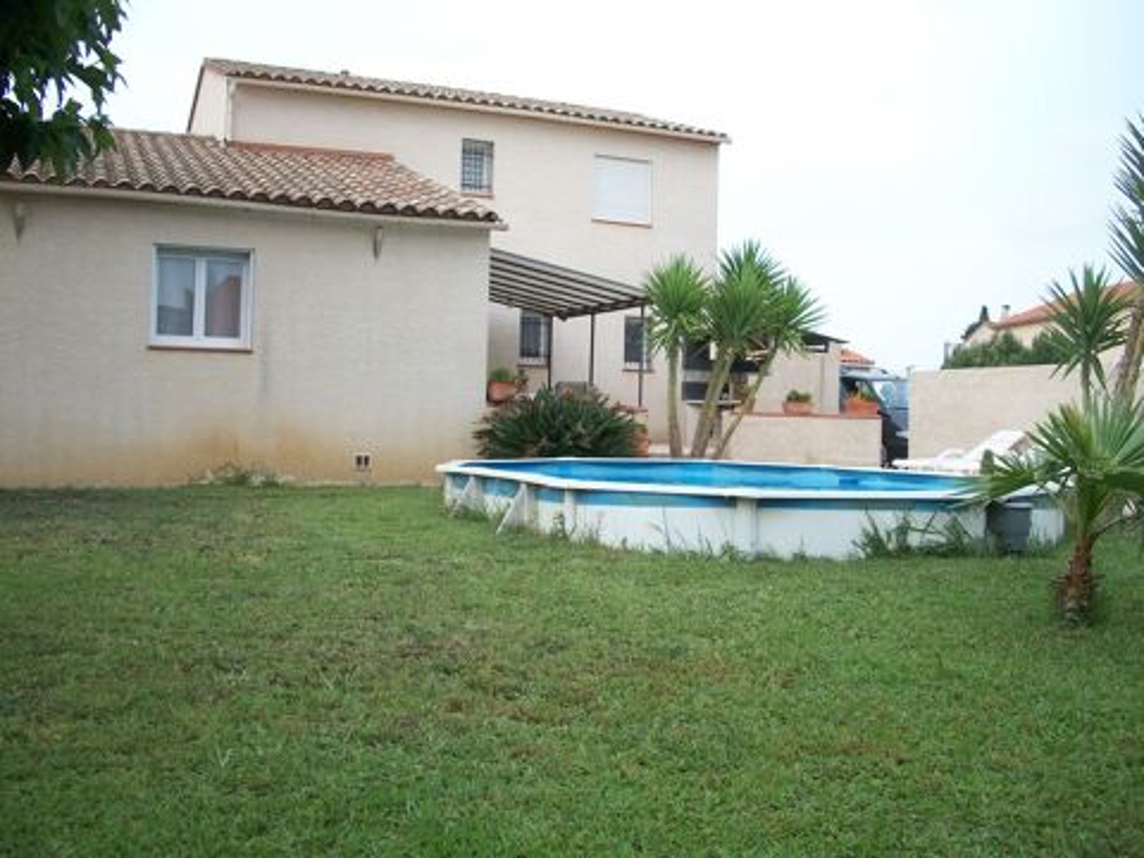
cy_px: 429
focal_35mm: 35
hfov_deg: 52.6
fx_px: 1157
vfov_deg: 40.7
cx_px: 572
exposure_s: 1/160
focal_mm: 6.3
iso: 80
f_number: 3.1
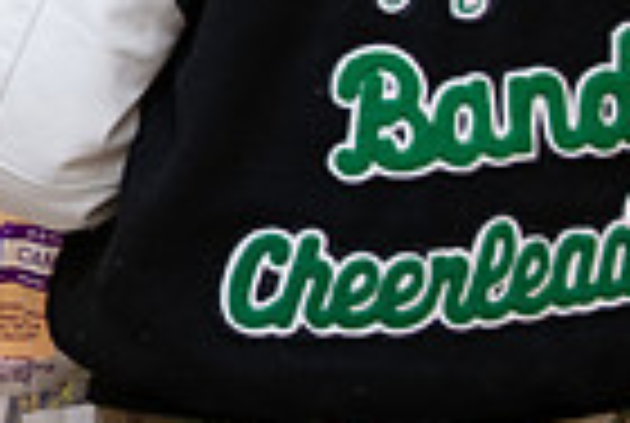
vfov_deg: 10.5
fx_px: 2245
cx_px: -405
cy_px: -115
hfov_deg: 14.5
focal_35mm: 128
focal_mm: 31
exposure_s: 1/200
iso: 1000
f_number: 4
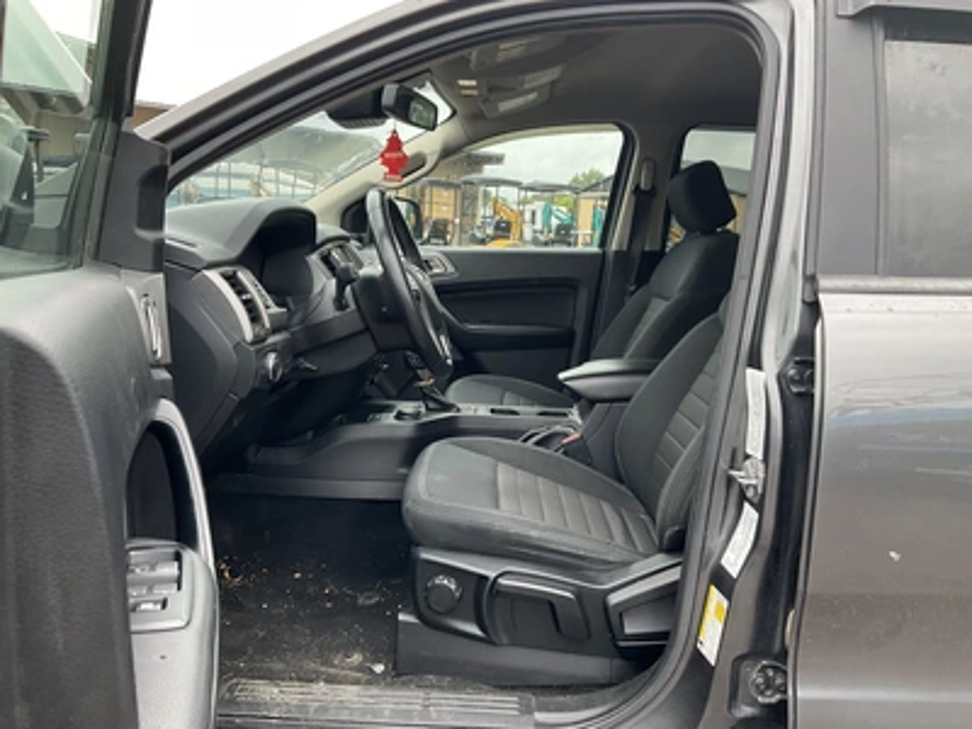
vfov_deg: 48.2
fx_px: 814
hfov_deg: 61.7
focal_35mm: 29
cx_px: 486
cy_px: 364
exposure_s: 1/122
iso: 32
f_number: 1.8
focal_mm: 3
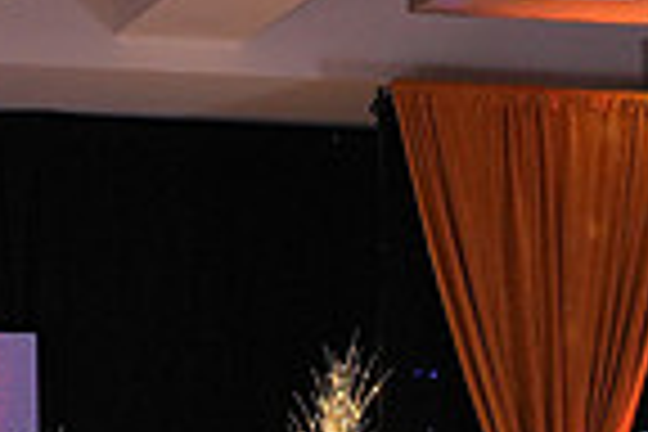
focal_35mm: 201
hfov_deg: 10.2
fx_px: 3618
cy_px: 857
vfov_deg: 6.6
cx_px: 338
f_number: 4.5
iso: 2000
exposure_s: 1/400
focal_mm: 50
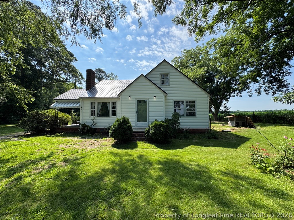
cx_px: 147
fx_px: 119
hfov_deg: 102.1
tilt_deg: +3.8
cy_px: 110
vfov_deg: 85.7
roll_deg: +0.4
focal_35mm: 14
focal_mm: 2.22
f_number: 2.2
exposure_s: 1/727
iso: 40
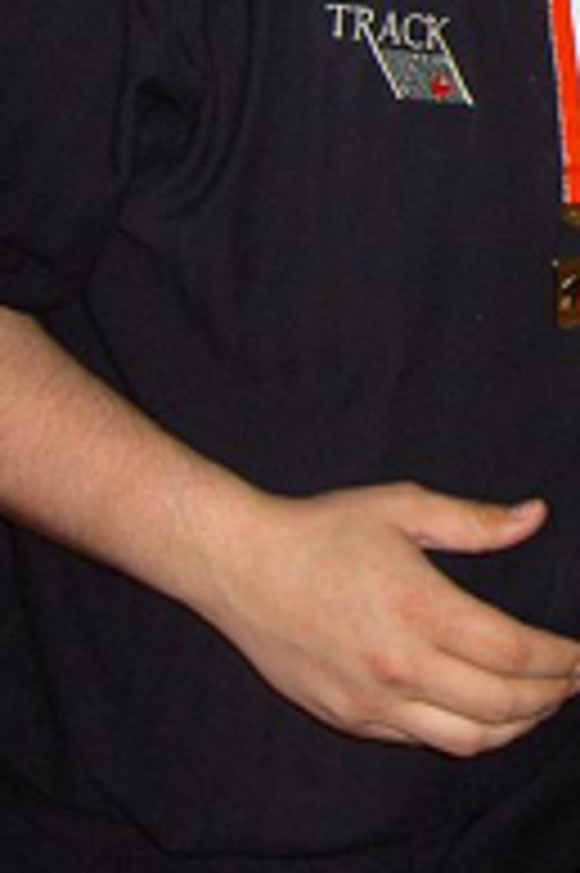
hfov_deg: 16.2
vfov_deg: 23.5
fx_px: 1985
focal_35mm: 82
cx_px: 629
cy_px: -40
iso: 100
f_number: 2.8
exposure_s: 1/60
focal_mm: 5.6
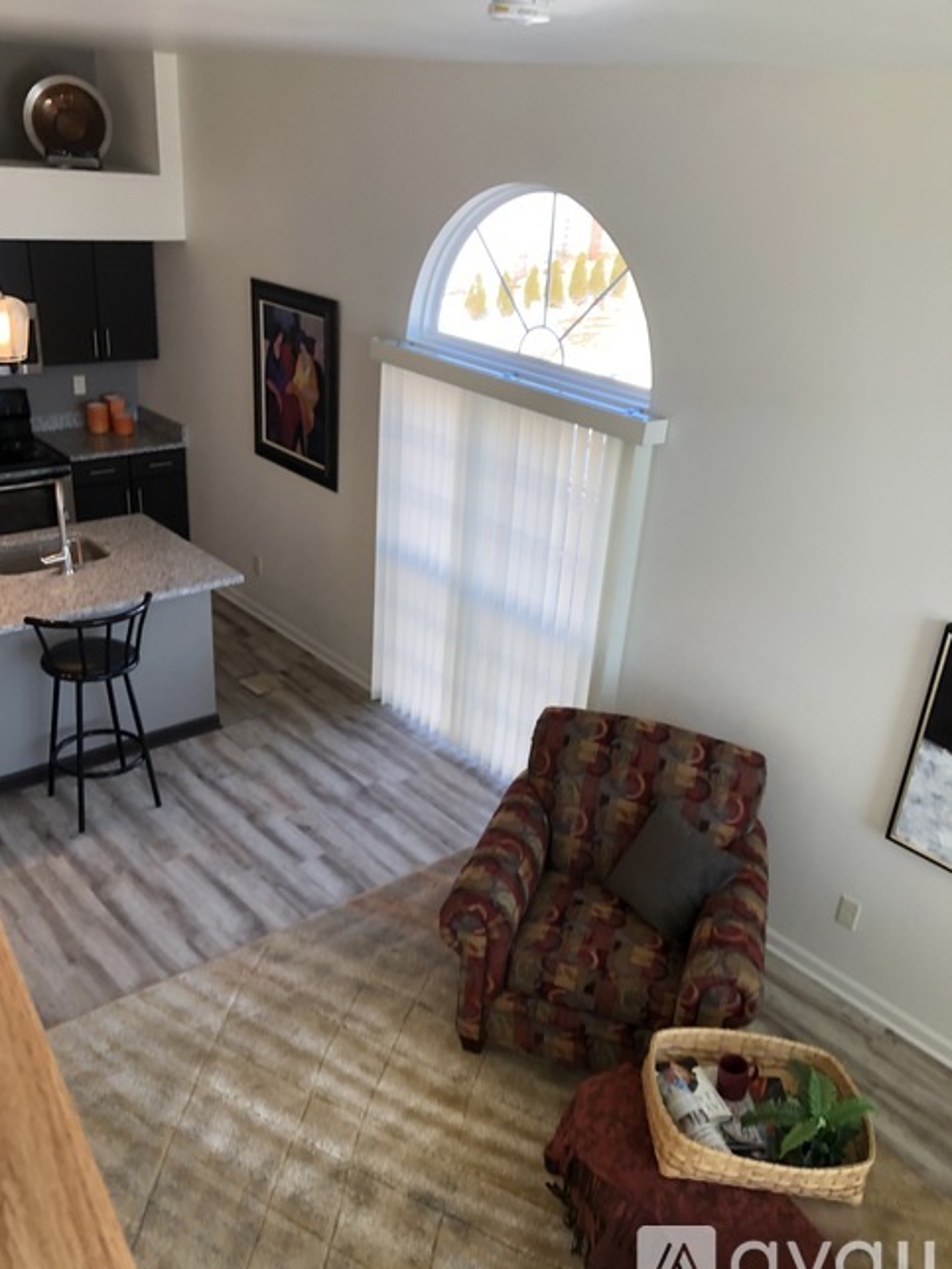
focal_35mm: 29
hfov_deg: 48.2
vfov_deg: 61.7
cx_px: 463
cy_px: 647
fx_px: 1063
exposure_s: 1/120
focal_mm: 3.99
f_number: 1.8
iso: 32
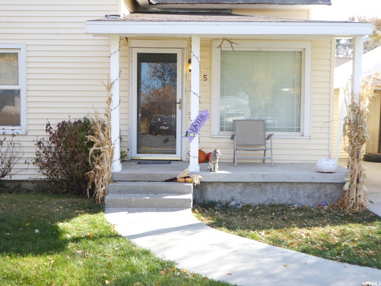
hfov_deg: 42.9
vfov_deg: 32.9
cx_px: 190
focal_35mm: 44
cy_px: 143
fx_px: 484
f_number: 3.9
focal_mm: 7.8
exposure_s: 1/200
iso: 100
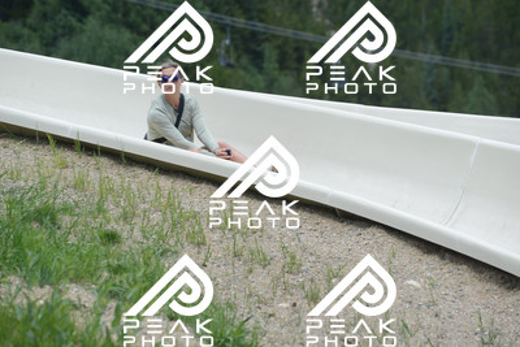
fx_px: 2818
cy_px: 174
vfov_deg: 7.0
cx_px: 260
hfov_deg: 10.5
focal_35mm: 195
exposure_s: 1/640
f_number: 6.3
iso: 400
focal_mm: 195
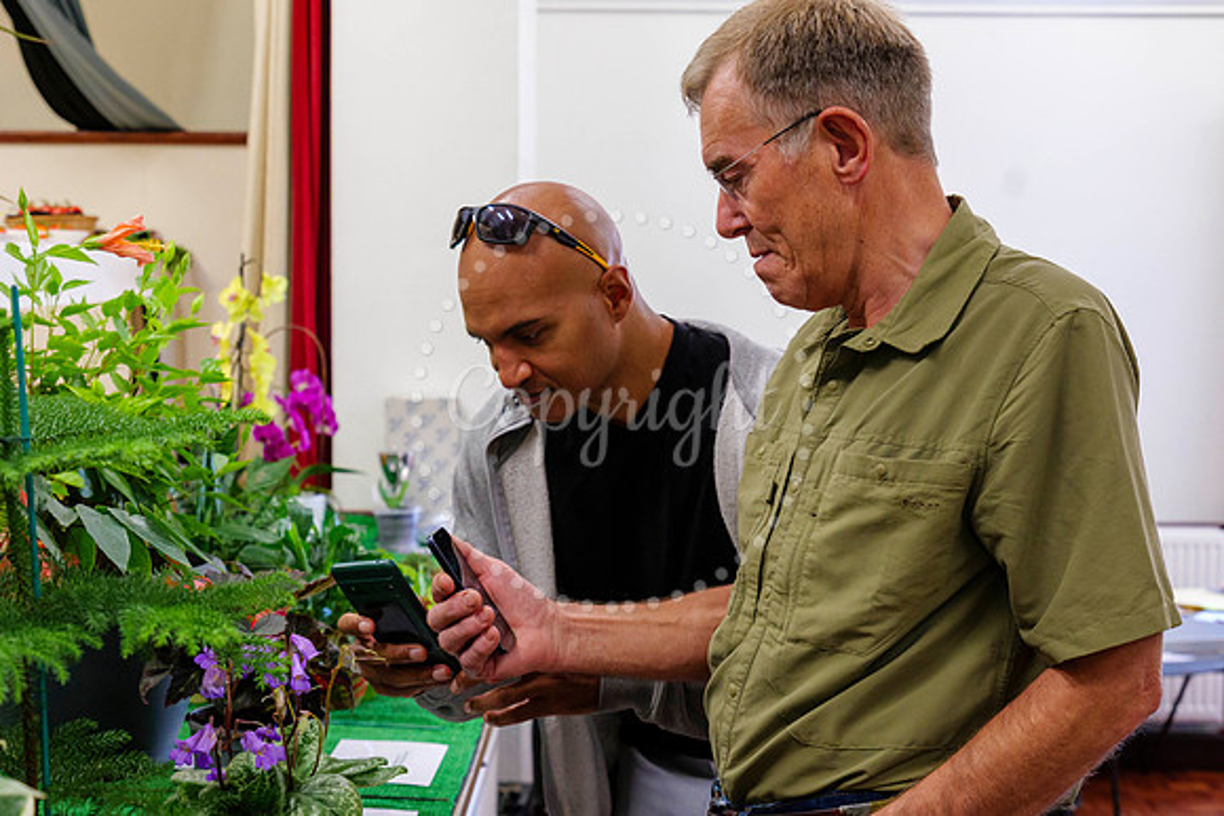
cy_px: 408
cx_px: 612
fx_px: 2040
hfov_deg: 33.4
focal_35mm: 60
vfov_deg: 22.6
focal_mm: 60
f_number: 5.6
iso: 5000
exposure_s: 1/160
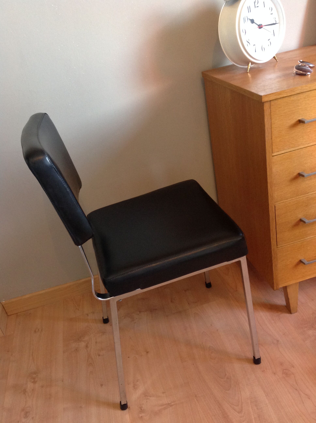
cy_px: 212
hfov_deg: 40.6
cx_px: 158
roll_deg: +13.1
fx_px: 427
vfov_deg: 52.7
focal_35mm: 35
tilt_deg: -28.0
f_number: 2.4
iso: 200
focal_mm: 4.28
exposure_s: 1/15
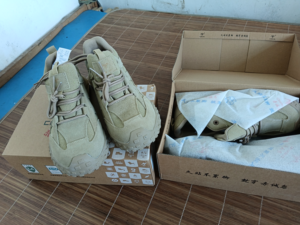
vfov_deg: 51.3
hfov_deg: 65.3
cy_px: 112
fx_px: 234
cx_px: 150
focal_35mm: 27
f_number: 1.8
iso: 679
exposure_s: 1/30
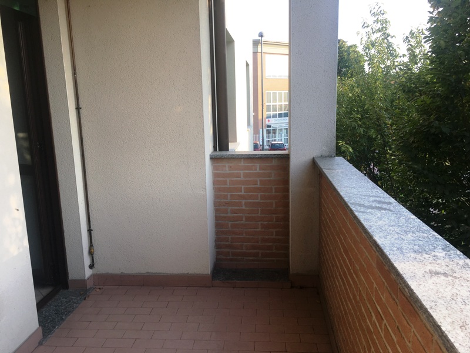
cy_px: 176
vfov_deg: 48.2
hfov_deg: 61.7
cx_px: 235
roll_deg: +1.9
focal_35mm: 29
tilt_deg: -11.4
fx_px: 394
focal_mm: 4.15
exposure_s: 1/252
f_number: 2.2
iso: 25
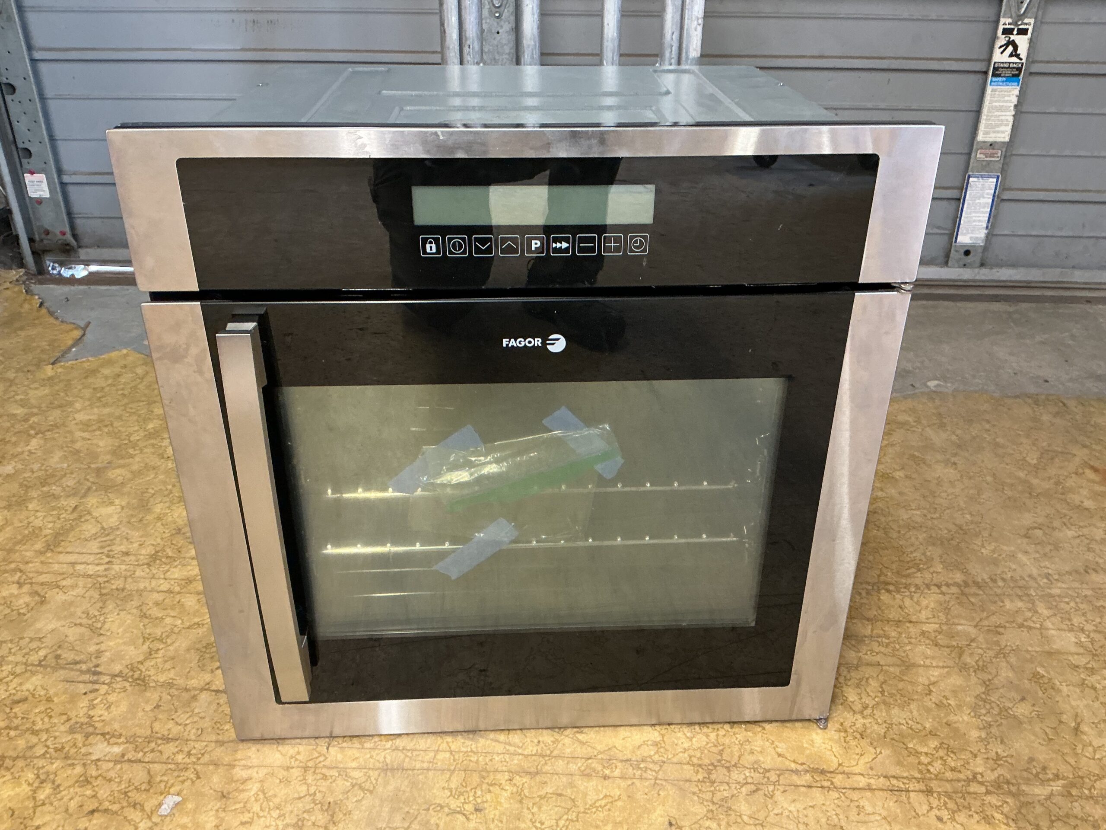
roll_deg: -0.4
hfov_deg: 61.7
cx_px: 553
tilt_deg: -28.3
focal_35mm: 29
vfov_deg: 48.2
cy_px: 415
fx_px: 927
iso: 200
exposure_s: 1/60
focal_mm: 3
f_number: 1.8
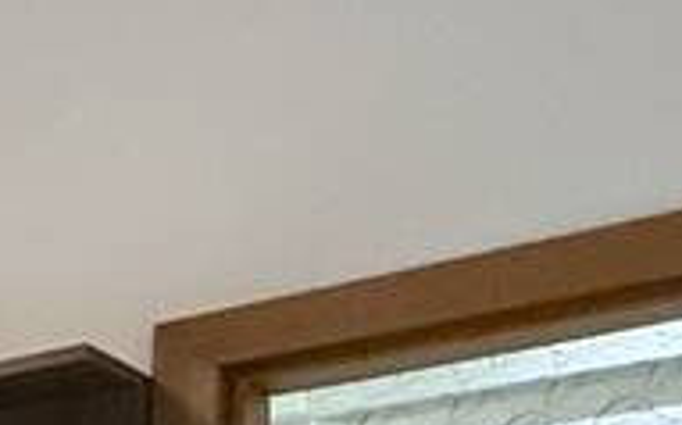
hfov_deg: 11.1
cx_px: -1403
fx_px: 2080
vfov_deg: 9.6
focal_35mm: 112
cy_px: 1171
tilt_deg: -5.2
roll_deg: +2.1
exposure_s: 1/120
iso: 500
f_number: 2.2
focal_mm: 2.22
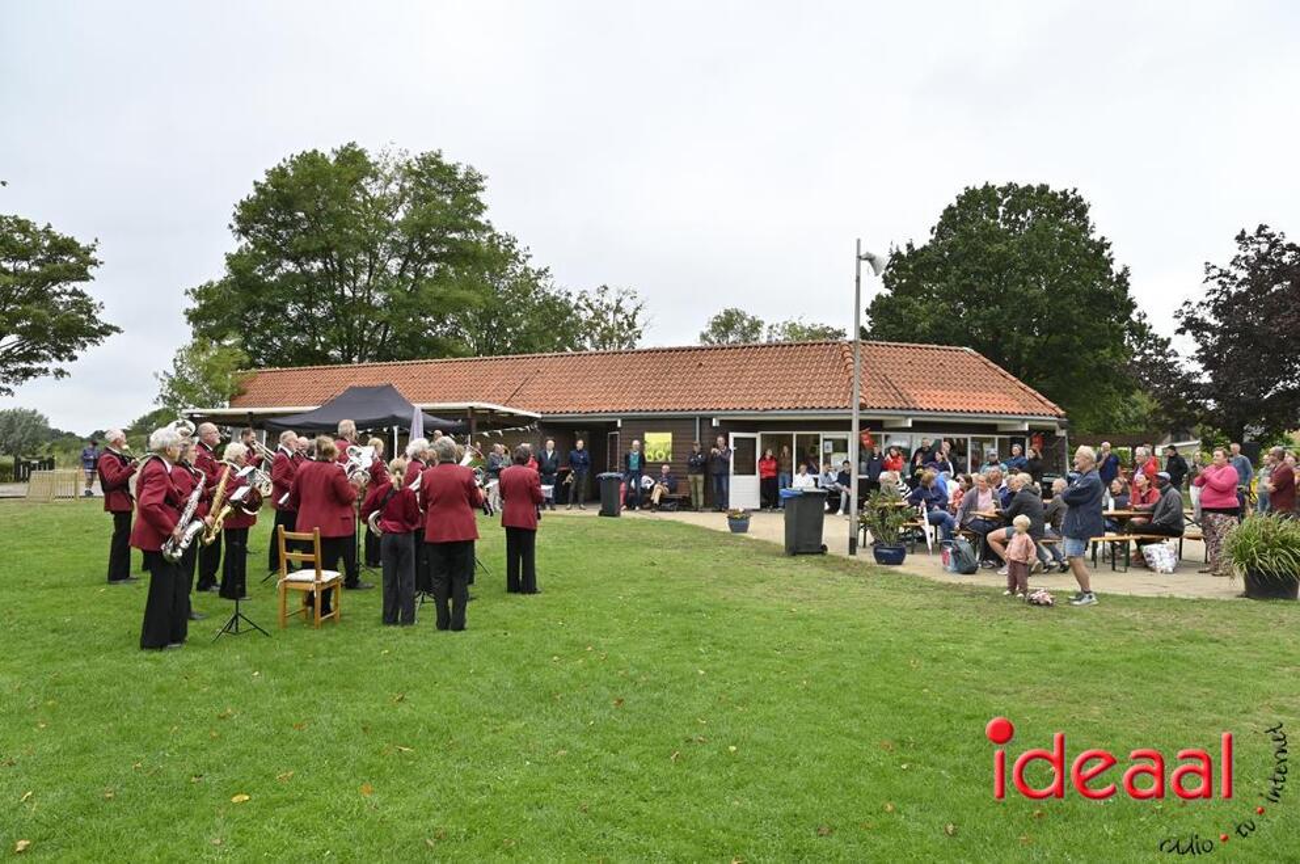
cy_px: 432
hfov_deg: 73.8
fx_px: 866
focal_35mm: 24
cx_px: 650
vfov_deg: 53.0
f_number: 8
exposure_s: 1/250
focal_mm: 24
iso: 400
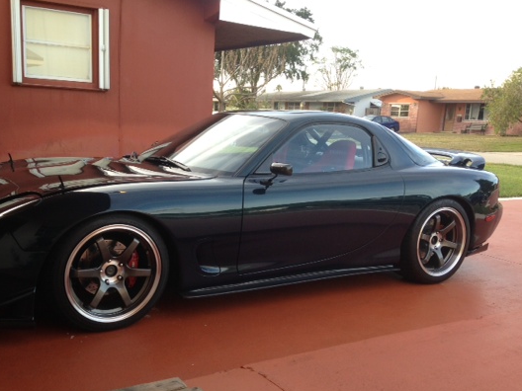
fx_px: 603
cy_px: 213
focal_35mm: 40
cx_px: 226
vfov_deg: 35.9
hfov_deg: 46.7
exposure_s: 1/120
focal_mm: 4.1
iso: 64
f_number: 2.4
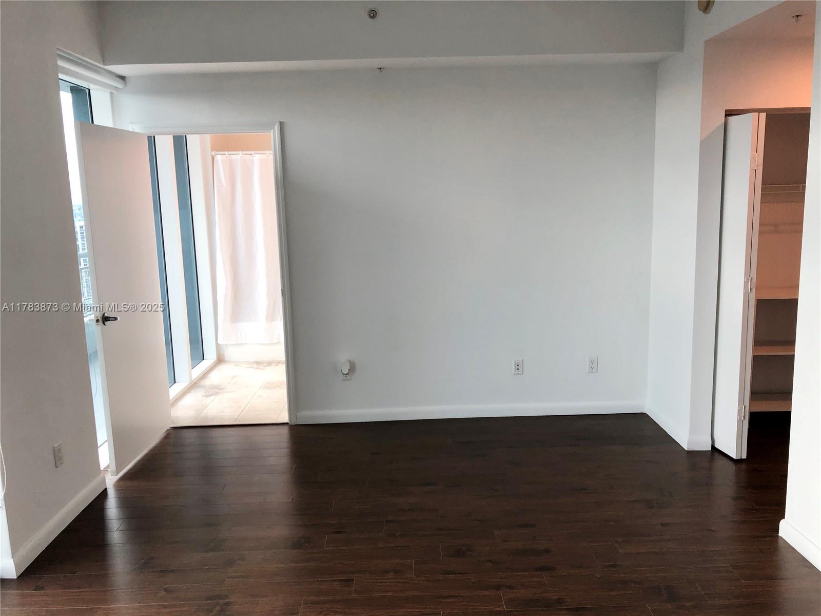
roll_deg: +1.7
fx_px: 664
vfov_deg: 49.7
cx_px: 410
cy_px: 308
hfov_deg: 63.4
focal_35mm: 28
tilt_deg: -8.3
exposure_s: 1/120
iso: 50
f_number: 1.8
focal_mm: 4
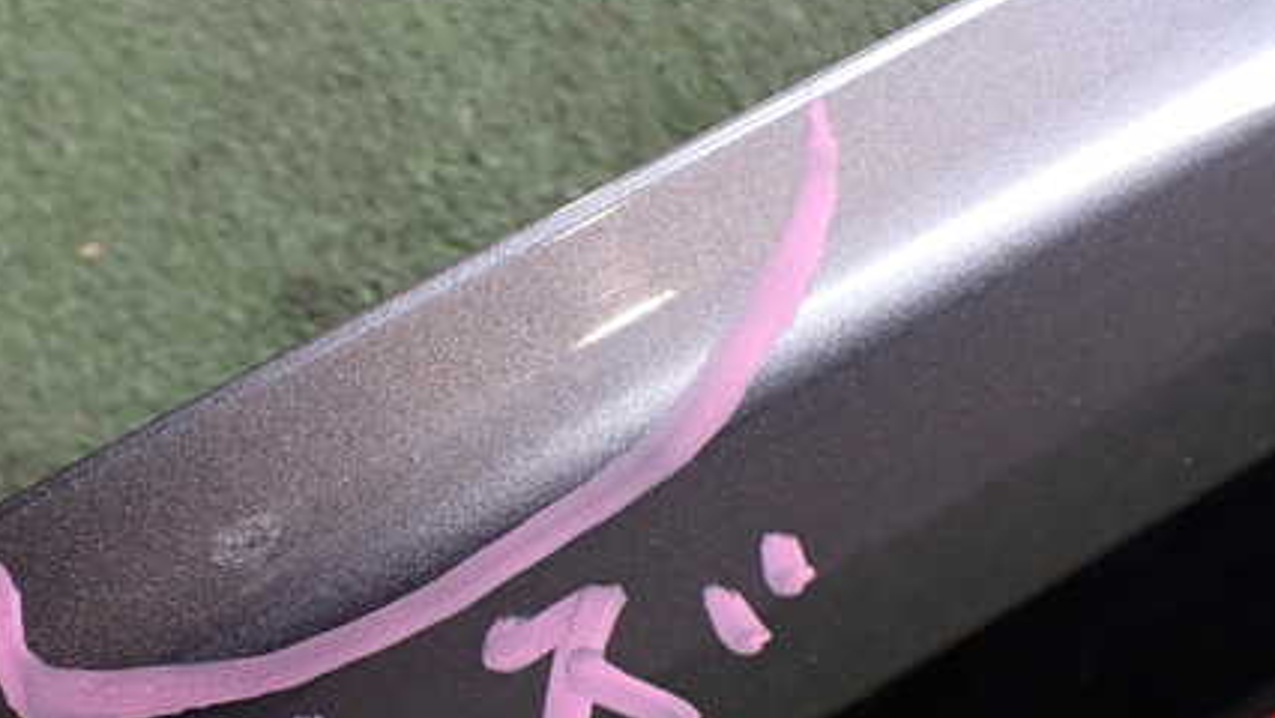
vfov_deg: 25.5
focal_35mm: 46
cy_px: 580
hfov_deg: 43.8
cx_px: 398
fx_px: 1556
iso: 200
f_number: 2.3
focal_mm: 5.4
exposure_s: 1/125
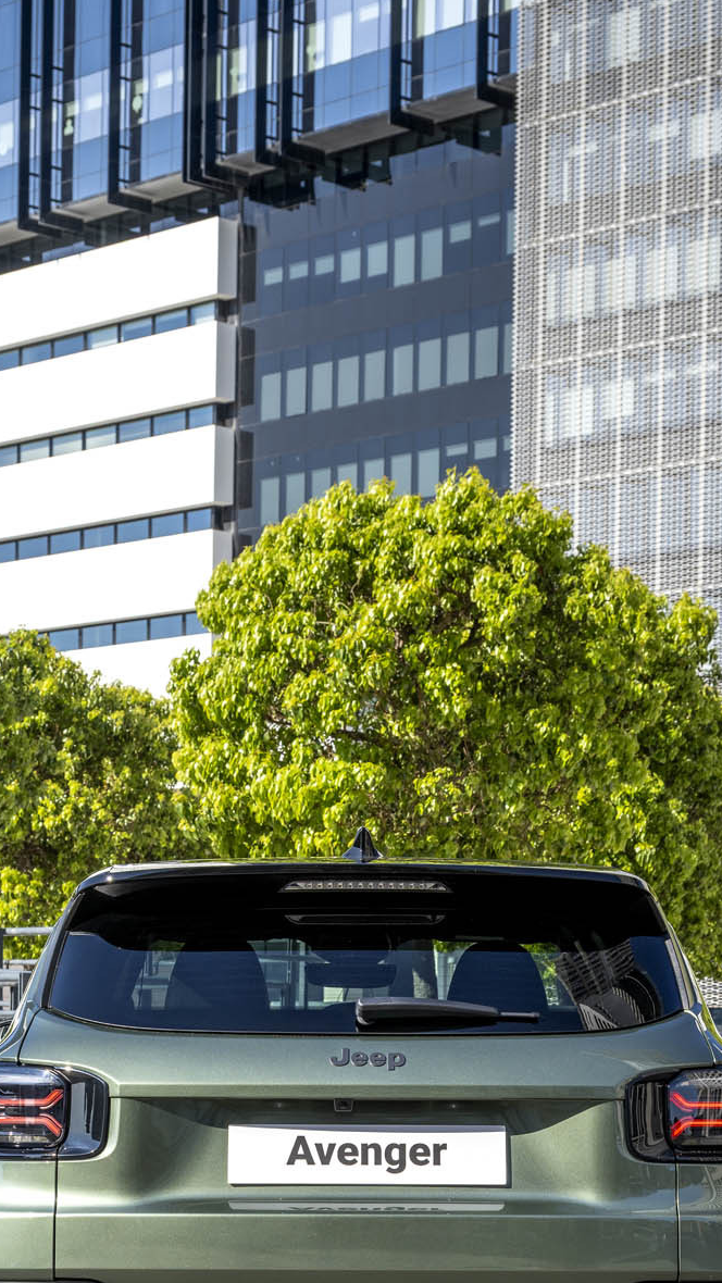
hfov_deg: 13.2
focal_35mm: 92
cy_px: 1049
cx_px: 351
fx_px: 3130
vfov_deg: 22.8
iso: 64
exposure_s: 1/250
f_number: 8
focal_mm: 48
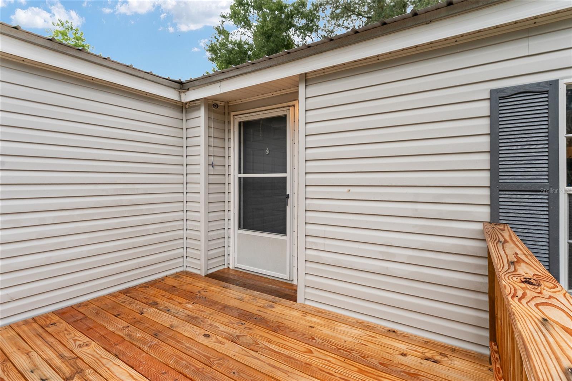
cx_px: 286
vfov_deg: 69.8
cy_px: 190
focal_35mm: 17
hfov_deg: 92.6
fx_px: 273
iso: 400
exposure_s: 1/500
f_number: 7.1
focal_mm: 17.2
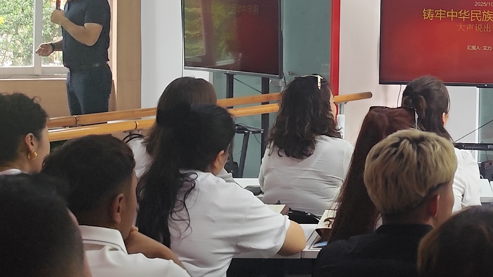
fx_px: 1072
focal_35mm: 82
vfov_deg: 14.6
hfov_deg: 24.7
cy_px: 25
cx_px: 488
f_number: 1.65
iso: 160
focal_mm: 6.14
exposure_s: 1/100
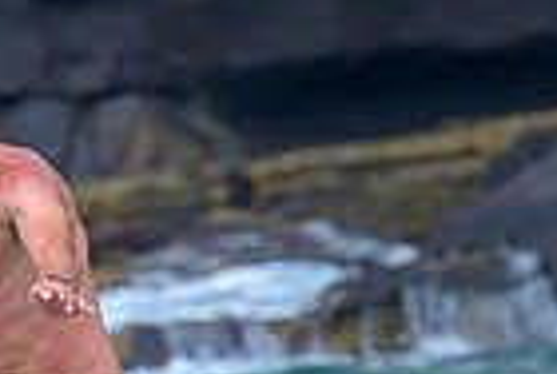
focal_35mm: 3084
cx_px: -107
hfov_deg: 0.7
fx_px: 47818
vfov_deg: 0.4
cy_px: 577
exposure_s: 1/2000
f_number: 8
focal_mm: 560
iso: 2200
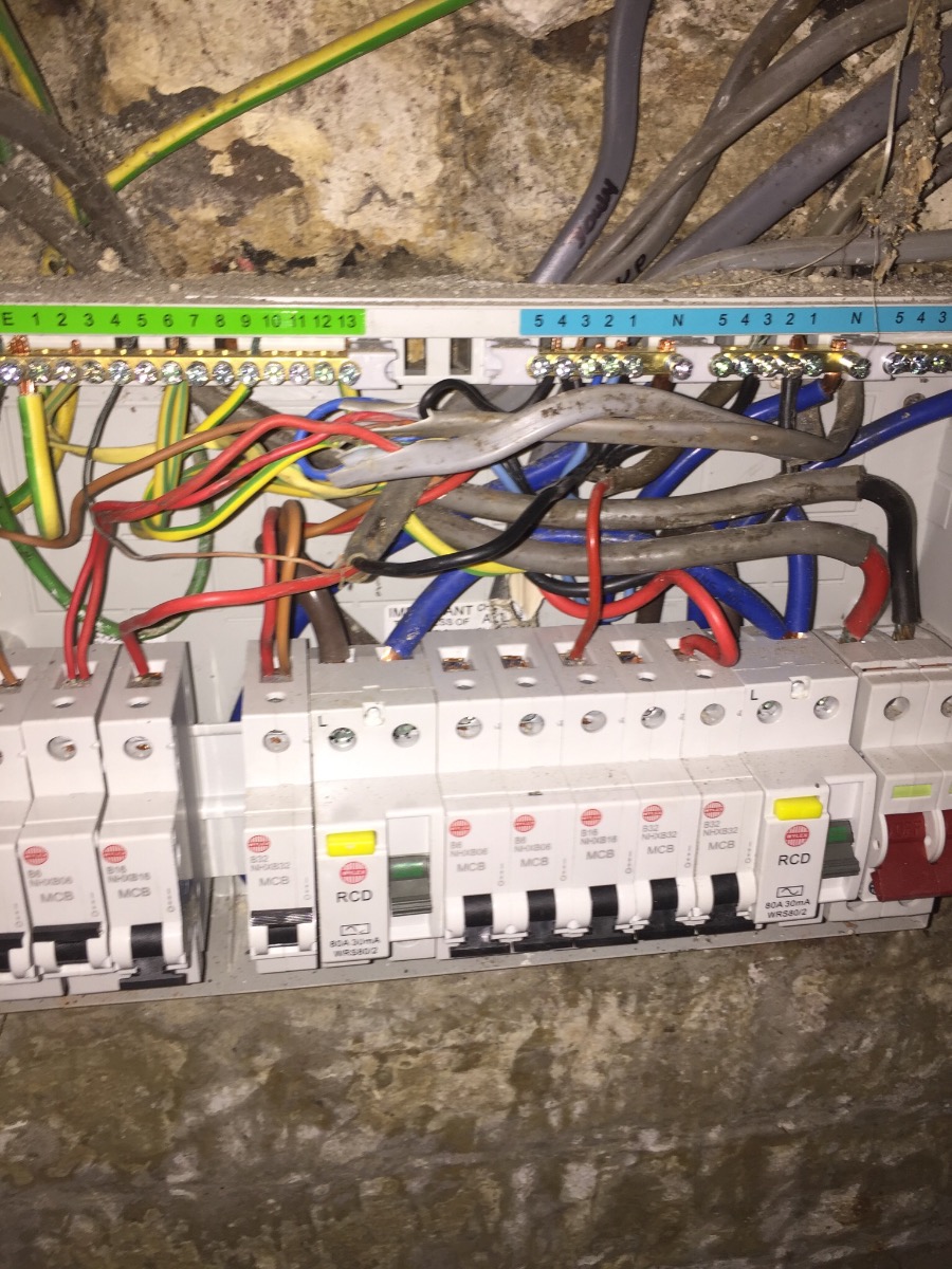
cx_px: 476
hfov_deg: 48.2
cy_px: 634
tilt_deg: -20.8
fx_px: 1063
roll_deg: -1.2
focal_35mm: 29
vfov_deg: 61.7
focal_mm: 4.15
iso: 32
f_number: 2.2
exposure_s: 1/35
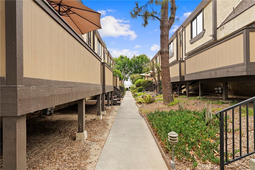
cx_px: 128
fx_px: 142
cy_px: 85
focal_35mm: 20
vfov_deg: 61.9
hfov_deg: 84.0
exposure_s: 1/4
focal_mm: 20
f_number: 8
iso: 80
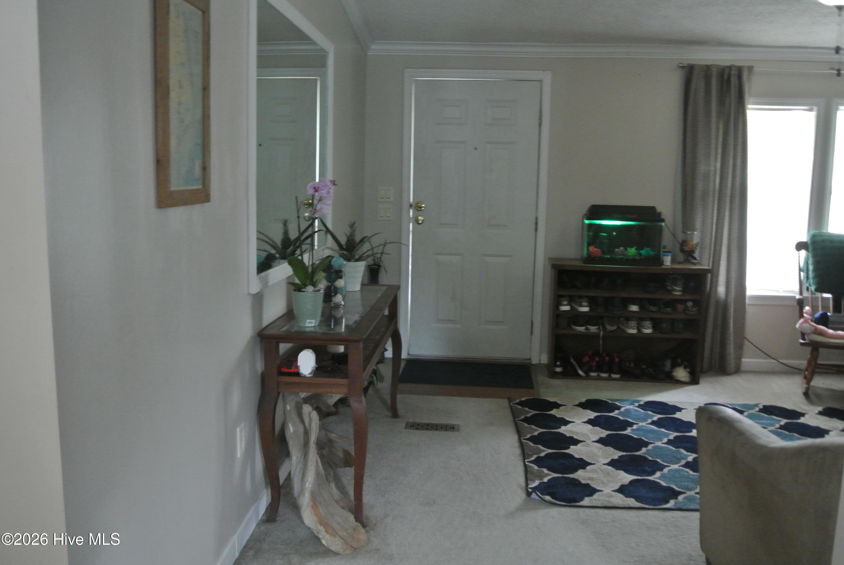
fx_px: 728
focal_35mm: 31
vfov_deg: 42.4
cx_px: 422
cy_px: 282
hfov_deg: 60.2
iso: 800
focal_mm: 11.8
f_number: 3.8
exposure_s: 1/25
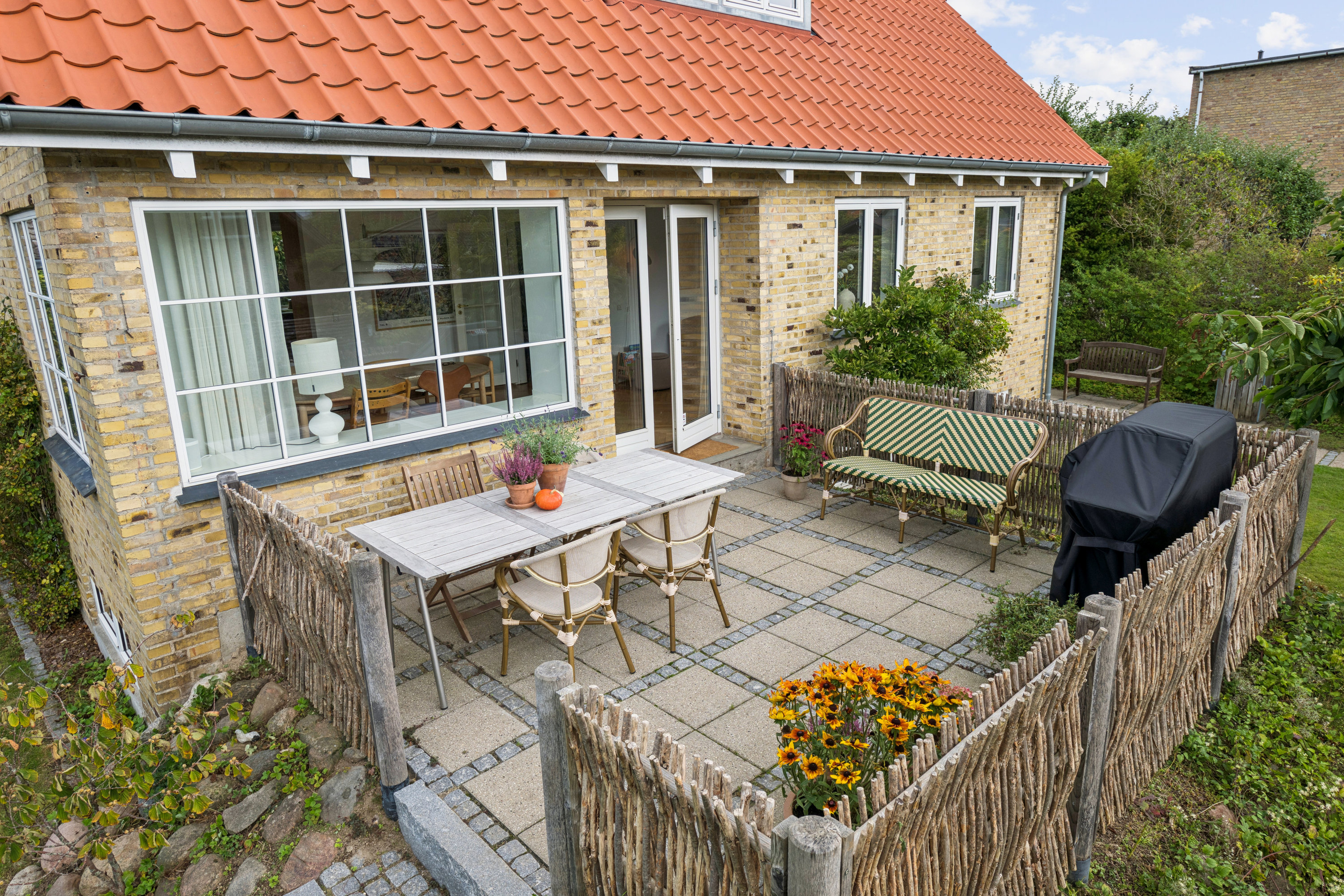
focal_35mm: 22
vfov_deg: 57.2
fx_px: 821
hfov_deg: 78.6
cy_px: 448
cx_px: 672
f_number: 6.3
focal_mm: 22
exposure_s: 1/320
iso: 160
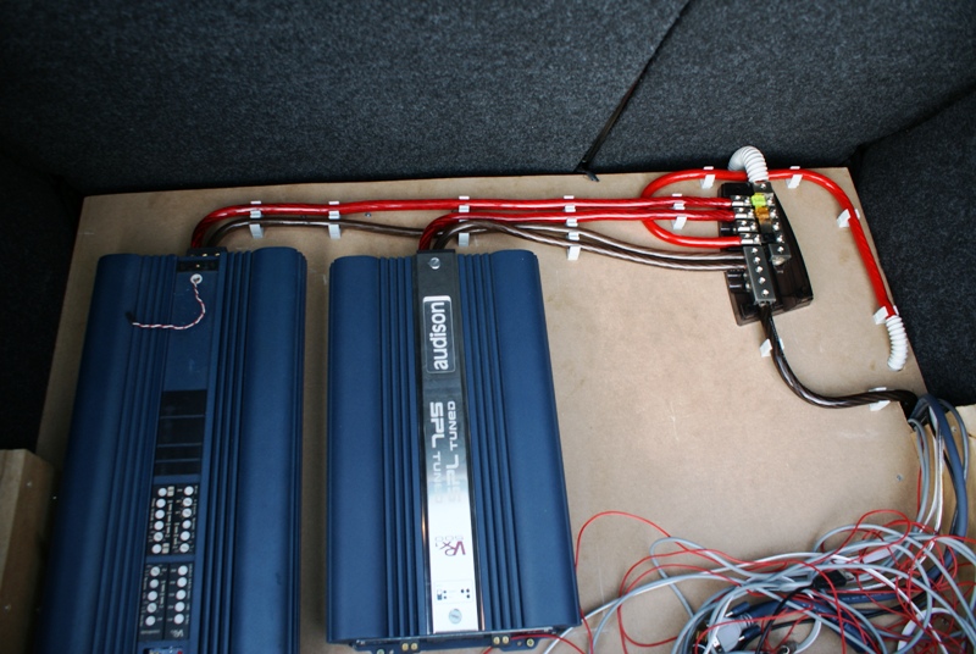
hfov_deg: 67.3
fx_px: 733
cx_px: 488
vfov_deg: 48.1
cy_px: 327
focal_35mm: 27
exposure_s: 1/30
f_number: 4
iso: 100
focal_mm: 18
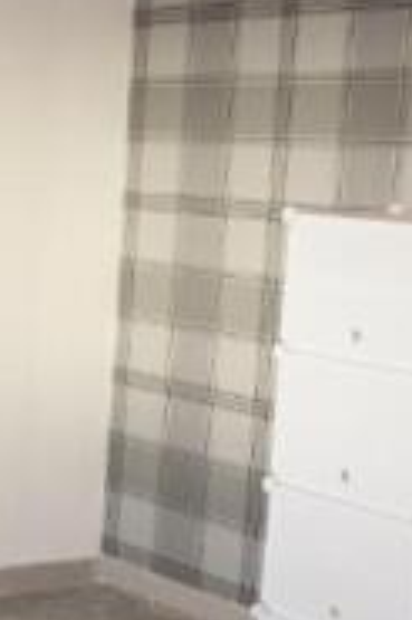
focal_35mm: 85
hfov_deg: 13.0
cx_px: -518
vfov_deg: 23.9
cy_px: 367
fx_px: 1462
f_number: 1.4
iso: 800
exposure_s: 1/100
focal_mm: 16
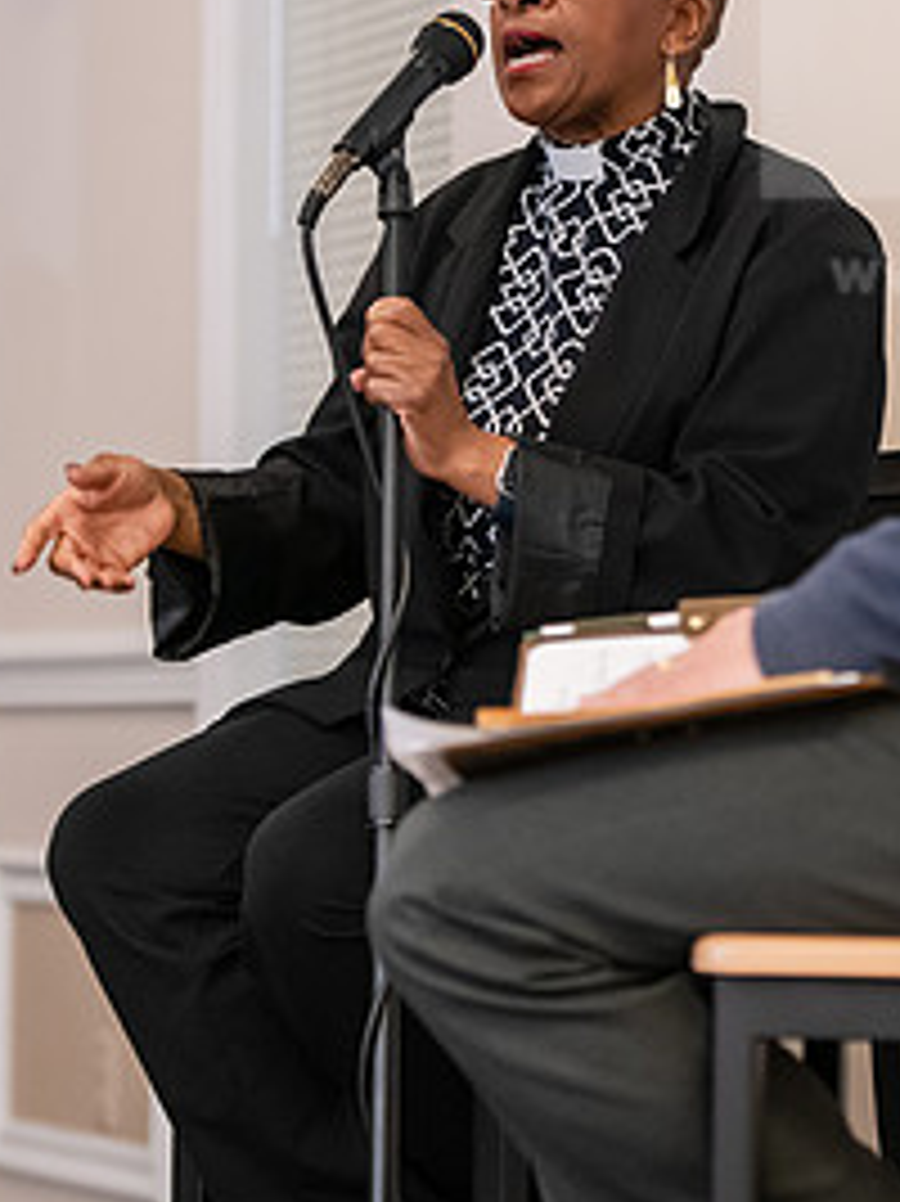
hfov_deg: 7.2
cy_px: 367
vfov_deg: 9.6
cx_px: 626
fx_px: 7112
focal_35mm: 205
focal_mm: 98
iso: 2500
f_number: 2.8
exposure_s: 1/250
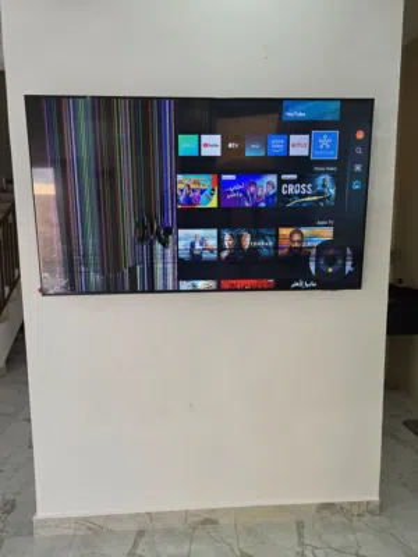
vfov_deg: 73.9
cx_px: 209
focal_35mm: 23
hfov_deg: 58.9
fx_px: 370
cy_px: 278
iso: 200
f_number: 1.7
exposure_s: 1/100
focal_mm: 6.3
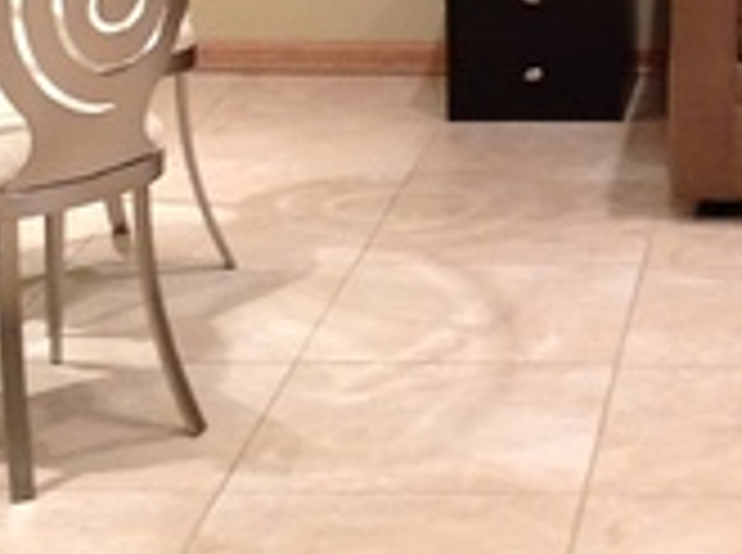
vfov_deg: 10.5
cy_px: -243
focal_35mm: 136
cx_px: 764
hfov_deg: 14.3
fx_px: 2909
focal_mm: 4.28
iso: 125
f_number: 2.4
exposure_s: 1/15
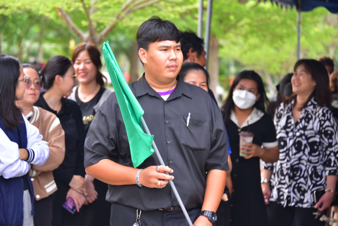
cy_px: 113
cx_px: 169
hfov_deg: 16.4
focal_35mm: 125
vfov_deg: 11.0
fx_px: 1174
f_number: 5.6
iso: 400
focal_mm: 125
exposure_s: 1/125
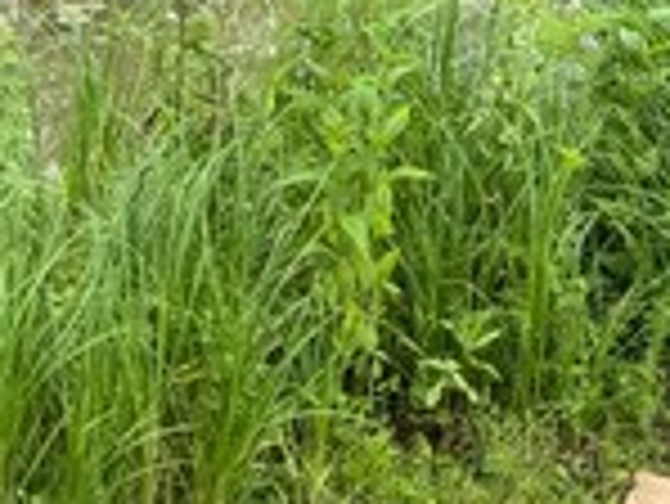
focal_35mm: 103
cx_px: 553
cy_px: -482
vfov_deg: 12.7
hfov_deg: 18.8
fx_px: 1995
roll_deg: -1.0
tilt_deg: -7.4
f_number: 1.78
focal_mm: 6.76
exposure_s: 1/651
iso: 80
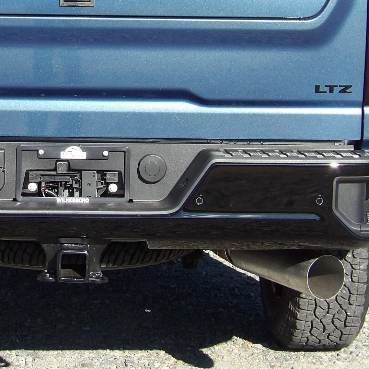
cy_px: 61
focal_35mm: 113
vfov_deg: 15.3
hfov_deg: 15.3
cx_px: 76
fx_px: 1363
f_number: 3.9
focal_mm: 9.5
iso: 100
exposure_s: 1/341
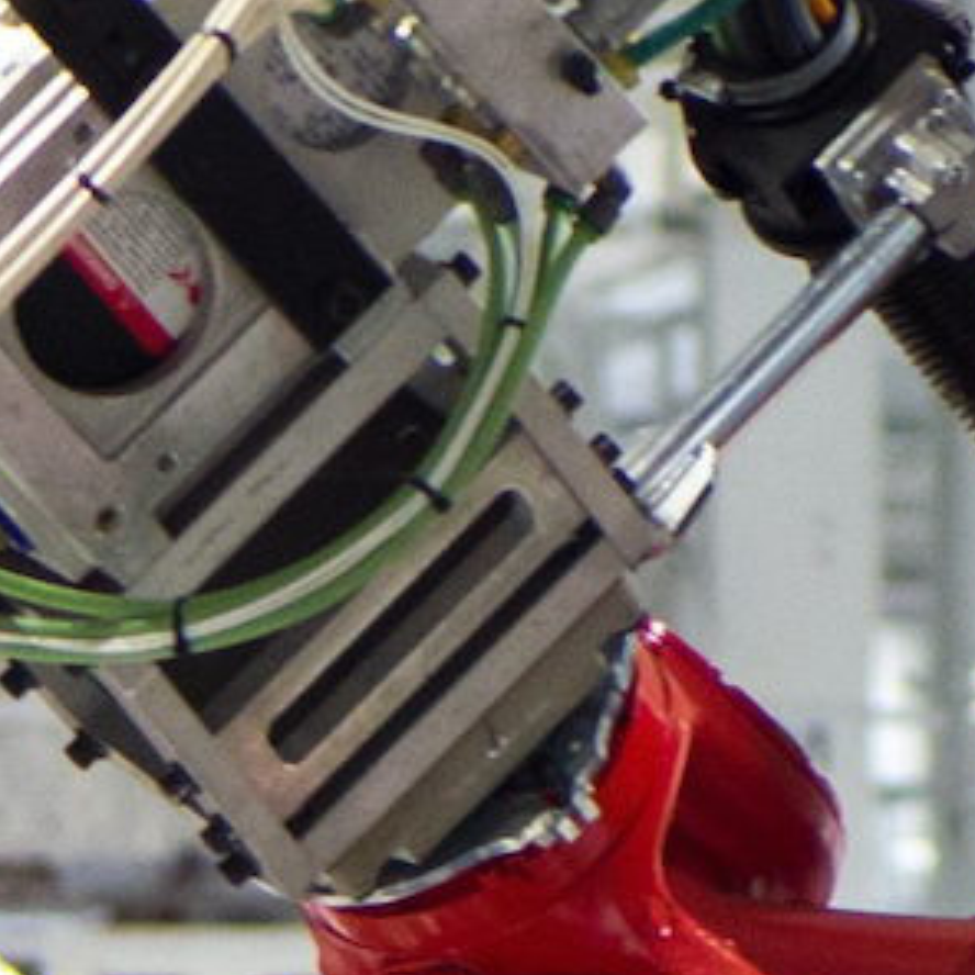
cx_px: -132
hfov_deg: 2.5
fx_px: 22147
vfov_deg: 2.5
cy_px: 1609
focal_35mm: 695
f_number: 2
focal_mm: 43
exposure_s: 1/160
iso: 800
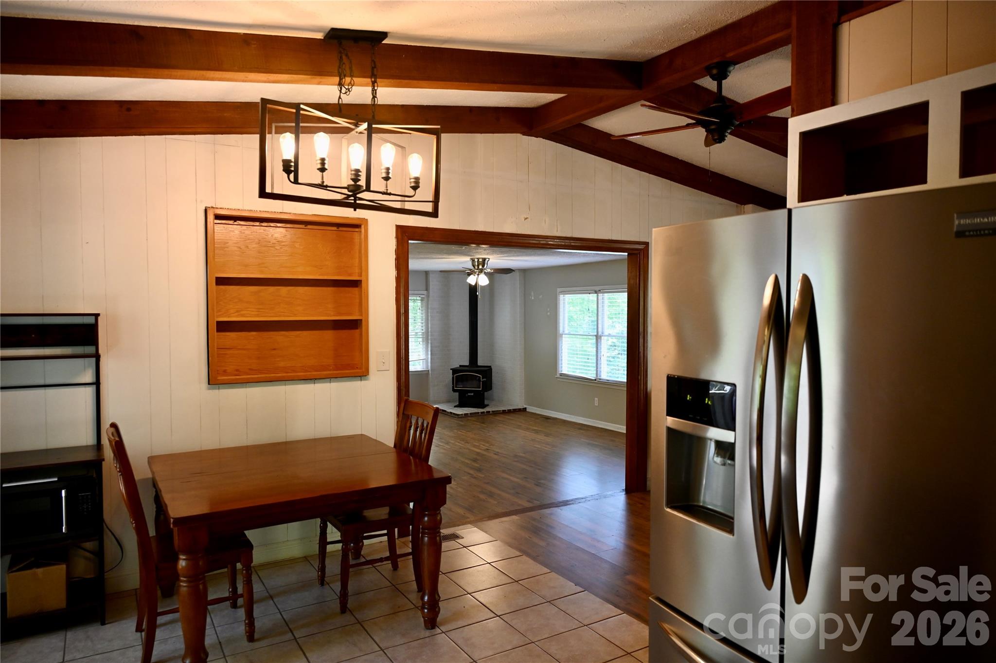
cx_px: 498
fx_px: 663
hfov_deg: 73.8
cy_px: 332
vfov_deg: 53.1
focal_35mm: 24
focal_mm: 24
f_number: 4
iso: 1250
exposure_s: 1/125
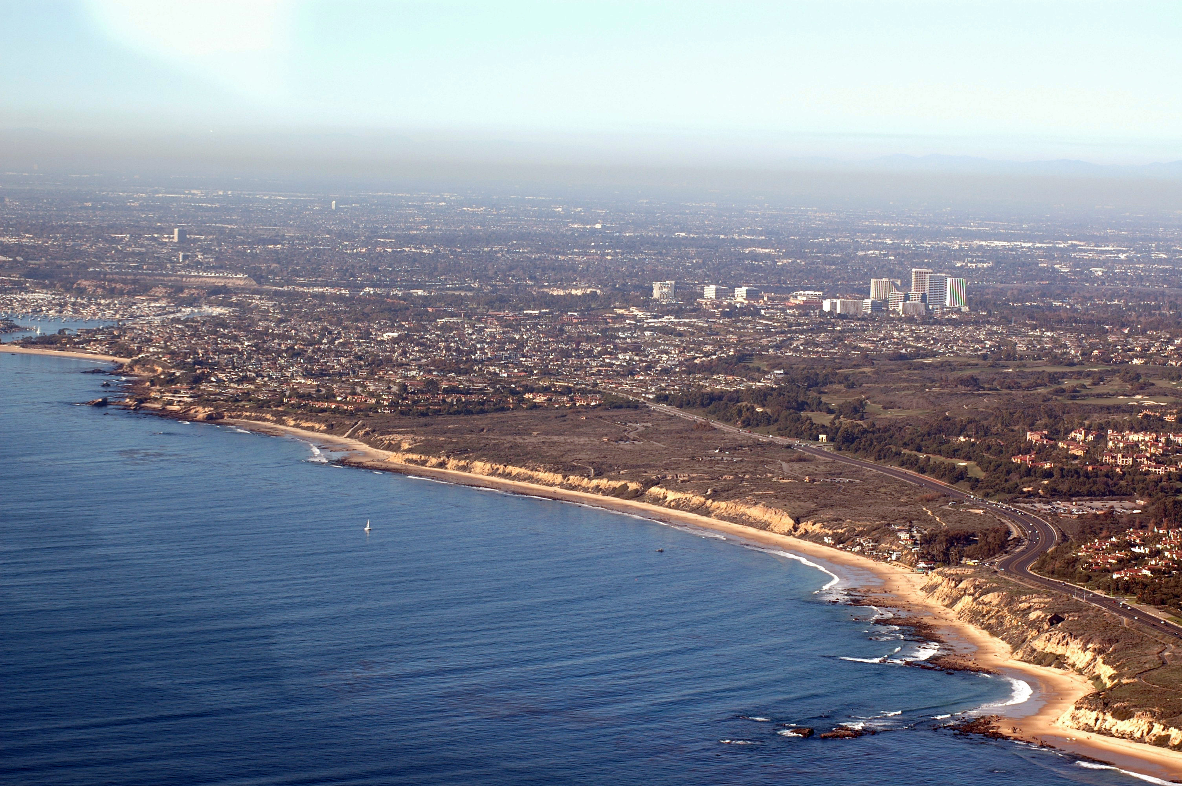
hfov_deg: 17.1
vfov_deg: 11.4
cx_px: 591
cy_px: 393
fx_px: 3936
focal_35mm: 120
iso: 200
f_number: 9
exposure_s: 1/250
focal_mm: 80
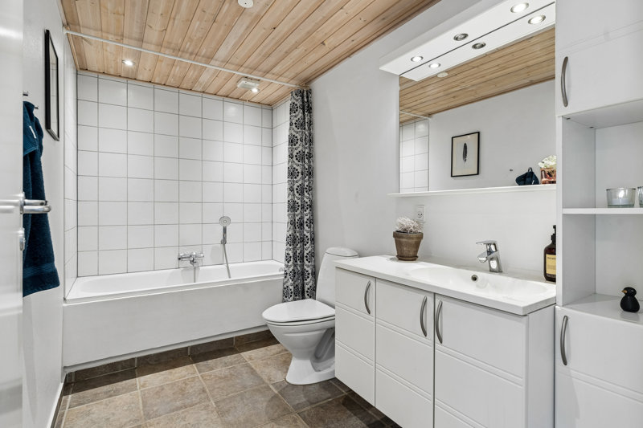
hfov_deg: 90.0
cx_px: 322
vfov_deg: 67.4
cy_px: 214
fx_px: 321
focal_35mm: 18
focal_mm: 18
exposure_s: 1/3.33
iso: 200
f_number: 8
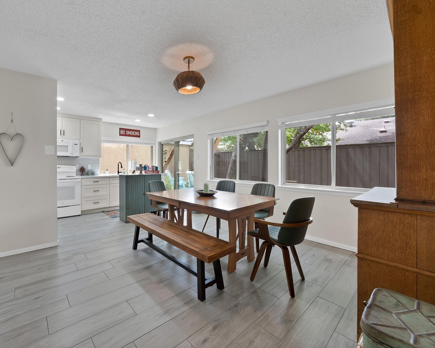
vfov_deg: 87.9
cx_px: 176
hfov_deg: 99.5
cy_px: 168
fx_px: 180
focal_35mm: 14
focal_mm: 12
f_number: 9
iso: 640
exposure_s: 1/5
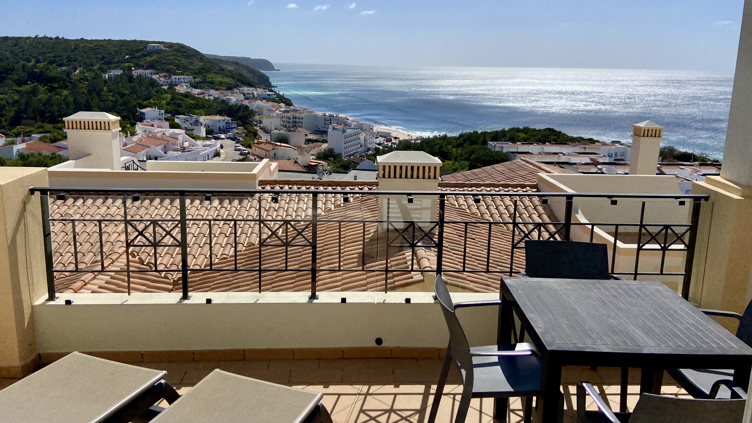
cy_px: 188
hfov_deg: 66.1
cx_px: 367
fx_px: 578
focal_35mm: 29
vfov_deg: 40.1
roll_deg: -0.9
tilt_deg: -12.4
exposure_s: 1/6410
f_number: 1.8
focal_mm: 4.25
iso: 32
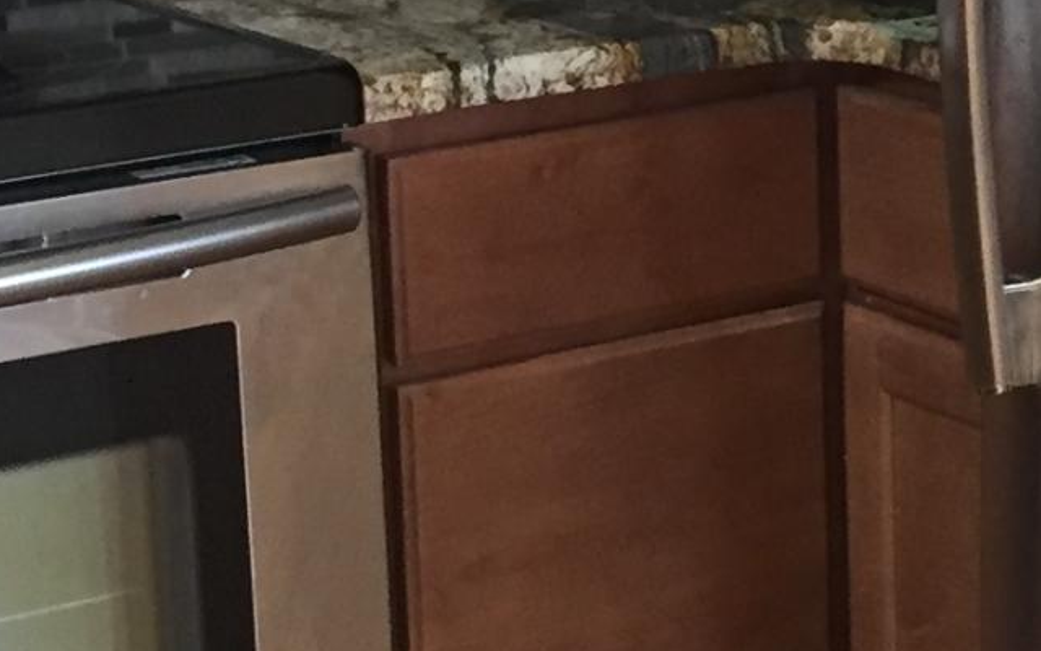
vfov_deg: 9.1
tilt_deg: -11.1
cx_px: 1209
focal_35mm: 144
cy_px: 104
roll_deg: -1.1
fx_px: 4085
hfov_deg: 14.1
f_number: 2.2
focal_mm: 4.15
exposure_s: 1/30
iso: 160
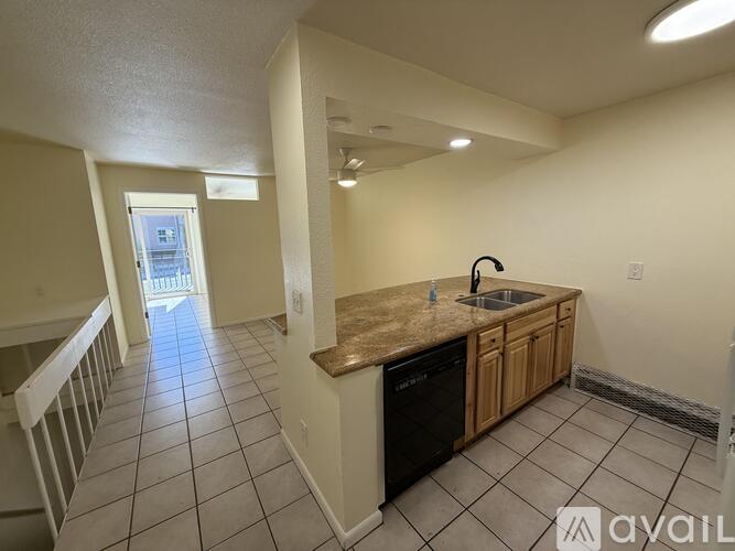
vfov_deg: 85.7
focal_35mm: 14
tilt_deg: -9.3
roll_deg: +0.7
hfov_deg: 102.1
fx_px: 297
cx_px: 368
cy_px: 276
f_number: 2.2
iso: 160
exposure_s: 1/120
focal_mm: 2.22
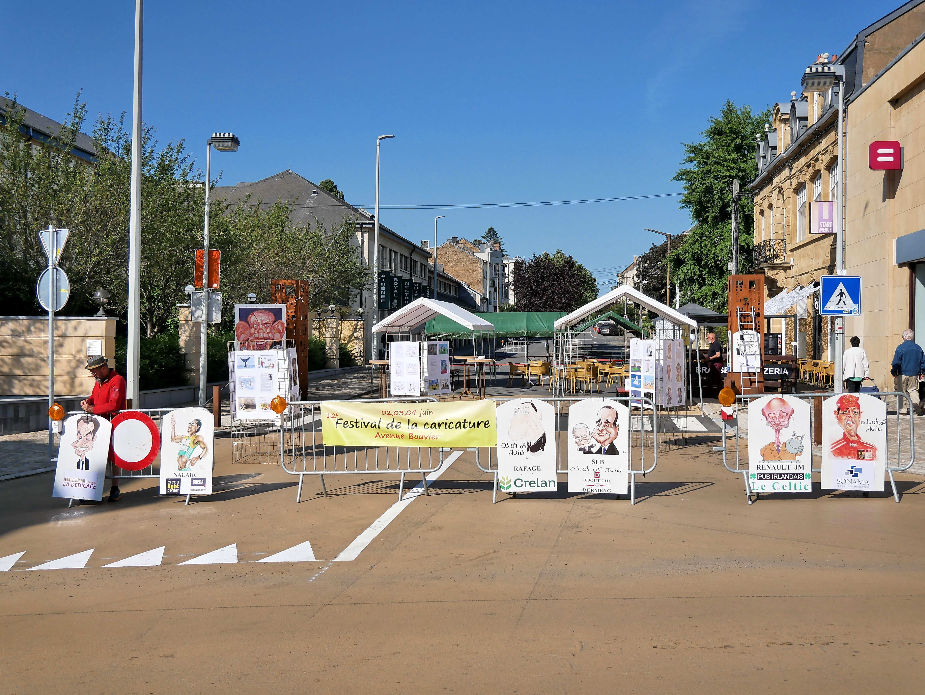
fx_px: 962
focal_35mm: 36
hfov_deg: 51.3
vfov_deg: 39.7
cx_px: 462
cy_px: 348
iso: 200
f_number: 4
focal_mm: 18
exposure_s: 1/4000
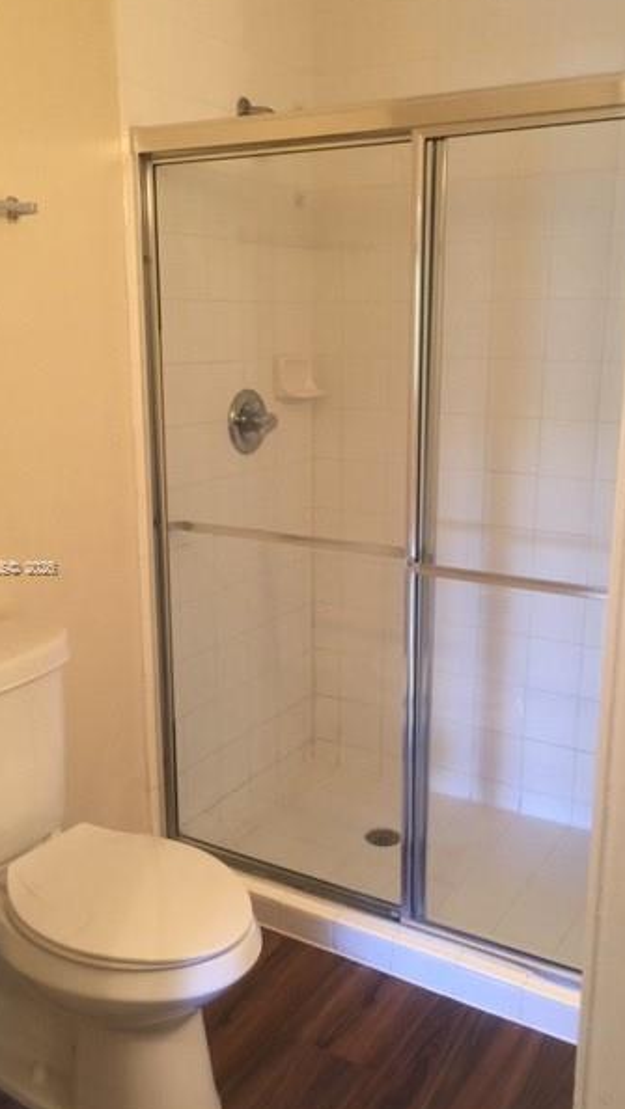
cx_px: 317
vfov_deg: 58.0
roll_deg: +0.2
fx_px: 1001
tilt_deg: -15.1
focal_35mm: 34
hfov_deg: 34.7
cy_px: 568
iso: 50
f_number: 2.2
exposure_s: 1/15
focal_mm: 4.15
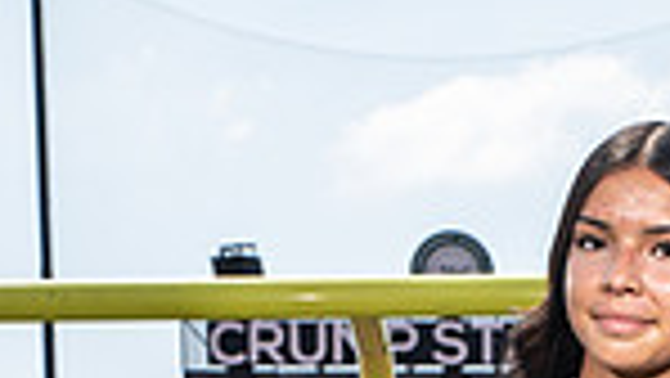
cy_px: 922
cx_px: 594
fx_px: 2364
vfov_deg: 8.3
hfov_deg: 15.9
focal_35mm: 133
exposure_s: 1/320
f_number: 7.1
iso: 100
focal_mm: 42
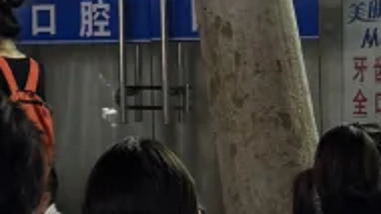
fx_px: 2001
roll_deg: +1.5
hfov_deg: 10.9
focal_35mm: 198
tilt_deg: +4.3
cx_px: 233
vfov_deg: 6.0
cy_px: -136
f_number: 1.78
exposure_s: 1/100
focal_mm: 6.76
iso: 80
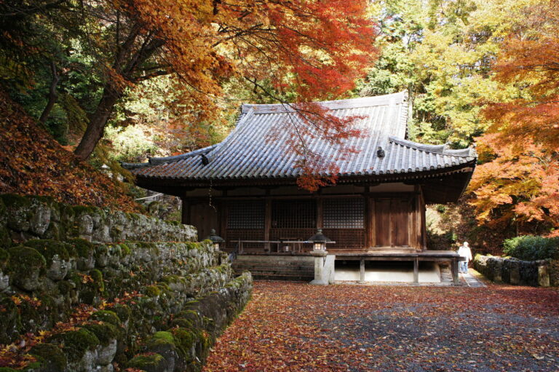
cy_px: 186
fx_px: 512
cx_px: 280
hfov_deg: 57.3
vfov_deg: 39.9
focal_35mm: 33
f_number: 7.1
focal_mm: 22
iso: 640
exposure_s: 1/40
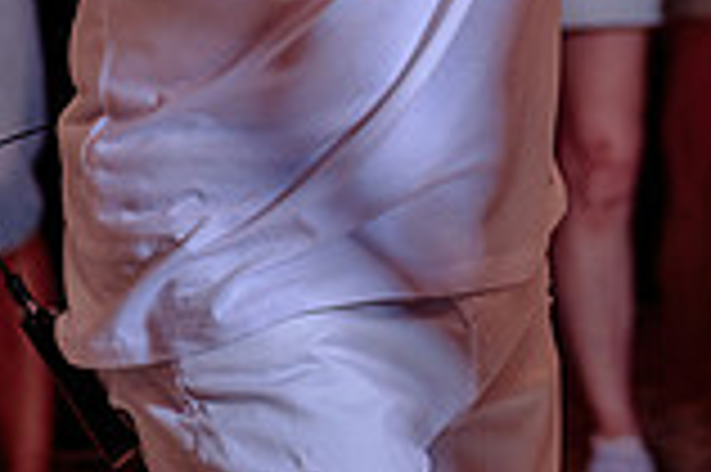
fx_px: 4715
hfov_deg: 8.6
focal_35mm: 239
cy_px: -384
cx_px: 603
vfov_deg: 5.6
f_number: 3.2
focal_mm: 65
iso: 800
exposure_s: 1/125
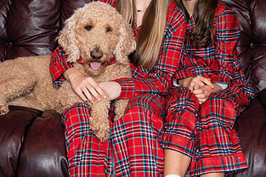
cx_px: 150
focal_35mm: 89
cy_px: 54
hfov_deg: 22.8
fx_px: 658
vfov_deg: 15.3
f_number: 5
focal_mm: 48
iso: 500
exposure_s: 1/160
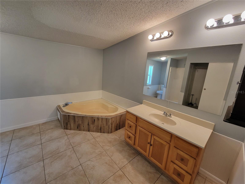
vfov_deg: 89.9
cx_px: 122
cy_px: 92
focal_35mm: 13
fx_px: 92
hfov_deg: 106.2
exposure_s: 1/60
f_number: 2.2
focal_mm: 2.2
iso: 200
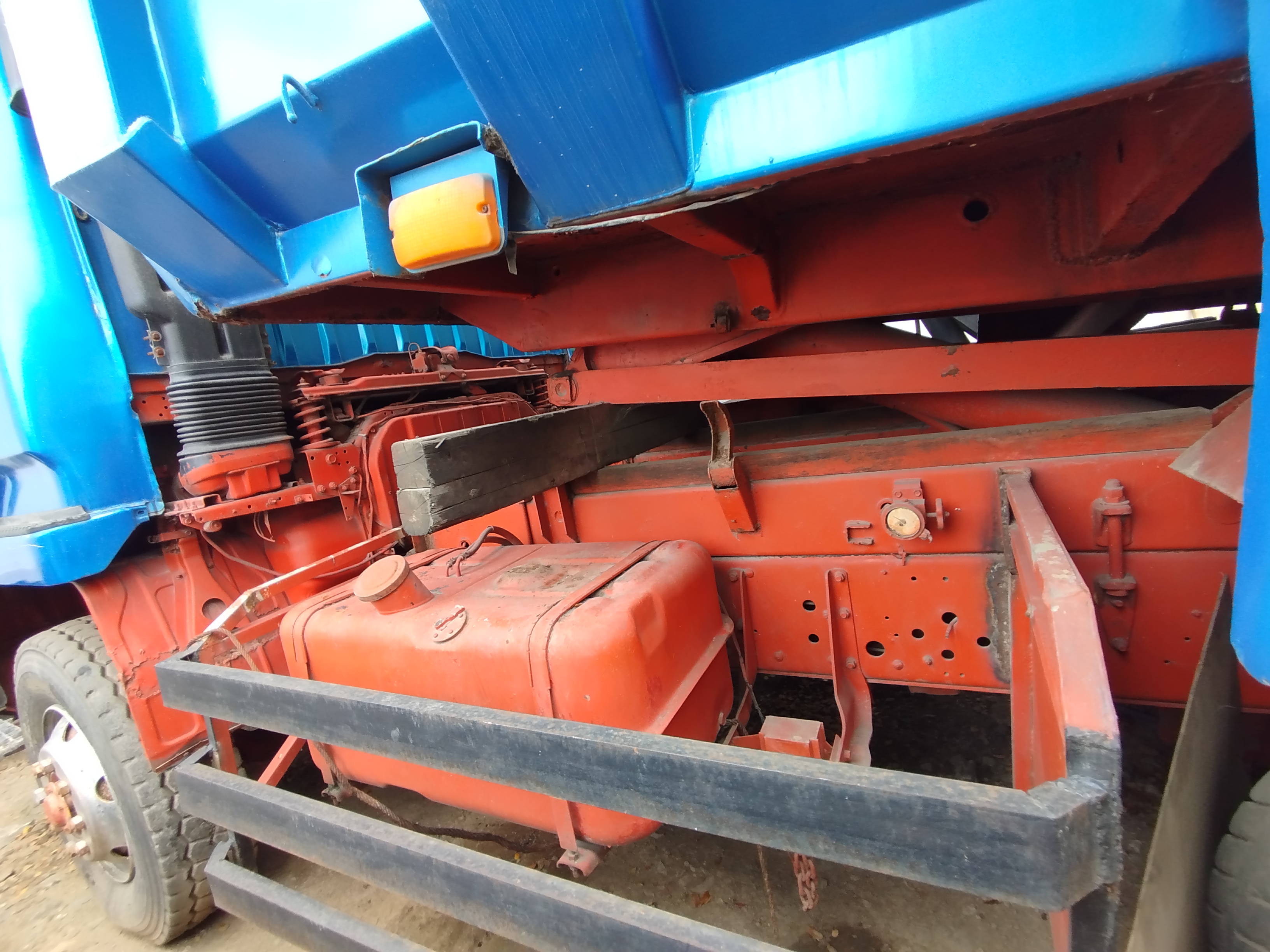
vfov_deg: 81.7
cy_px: 476
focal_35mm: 15
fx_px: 550
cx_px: 635
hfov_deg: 98.2
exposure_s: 1/134
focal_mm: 1.65
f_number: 2.2
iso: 50
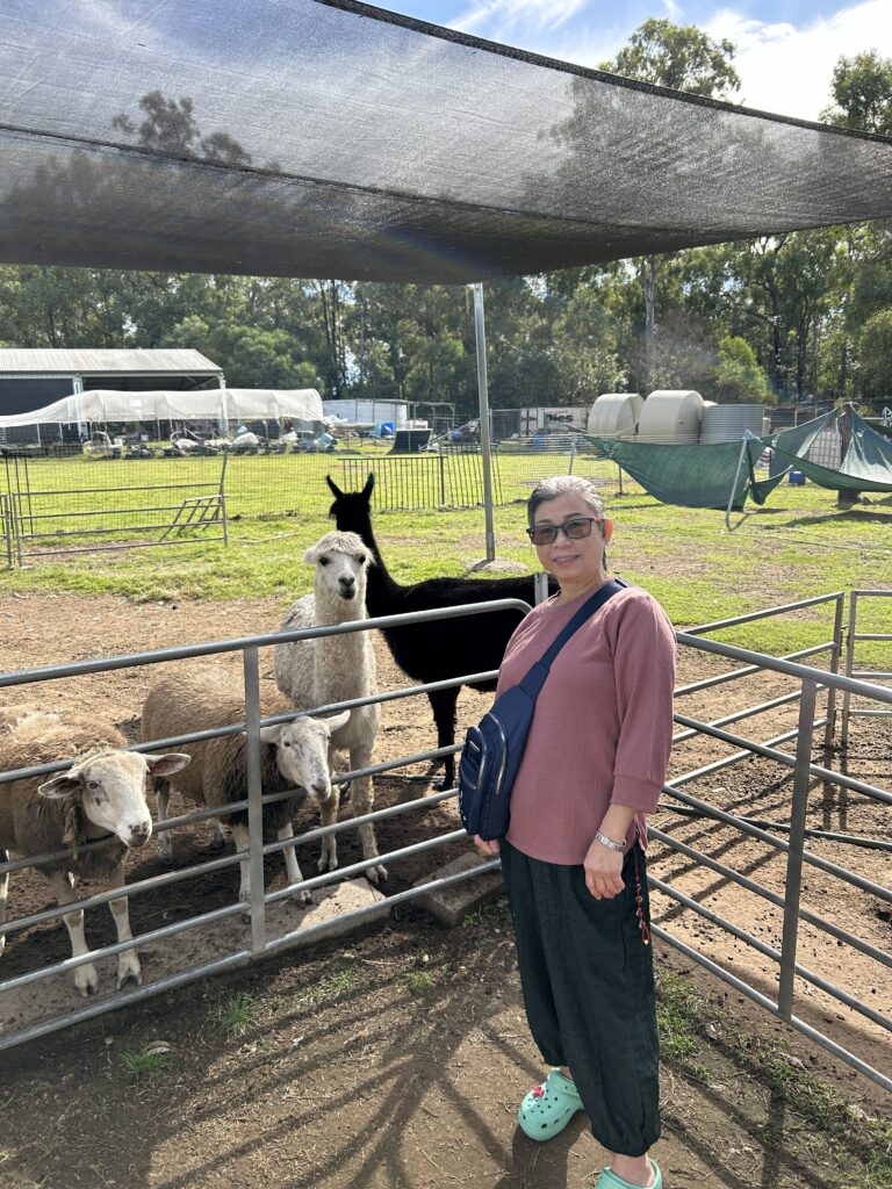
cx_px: 446
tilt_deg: -8.0
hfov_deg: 53.1
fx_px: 893
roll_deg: +2.8
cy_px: 594
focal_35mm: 26
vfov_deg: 67.3
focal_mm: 5.7
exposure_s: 1/1100
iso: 50
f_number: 1.5
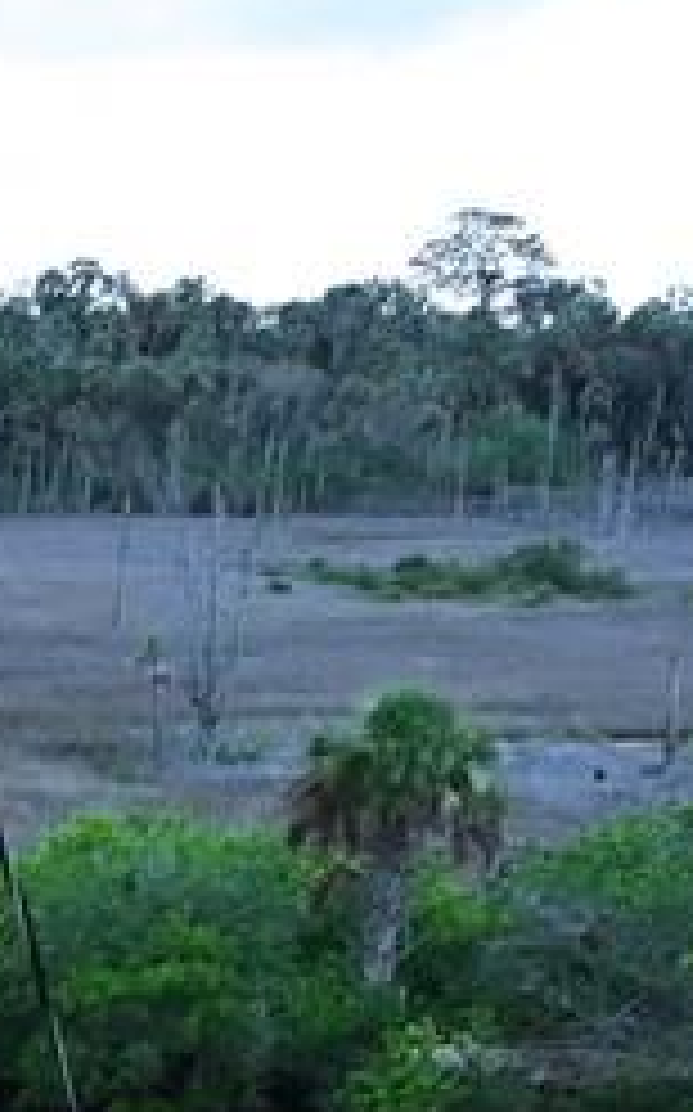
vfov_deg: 11.1
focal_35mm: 165
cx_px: -824
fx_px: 4995
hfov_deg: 7.5
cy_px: 2490
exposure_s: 1/320
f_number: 3.2
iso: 400
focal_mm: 12.29
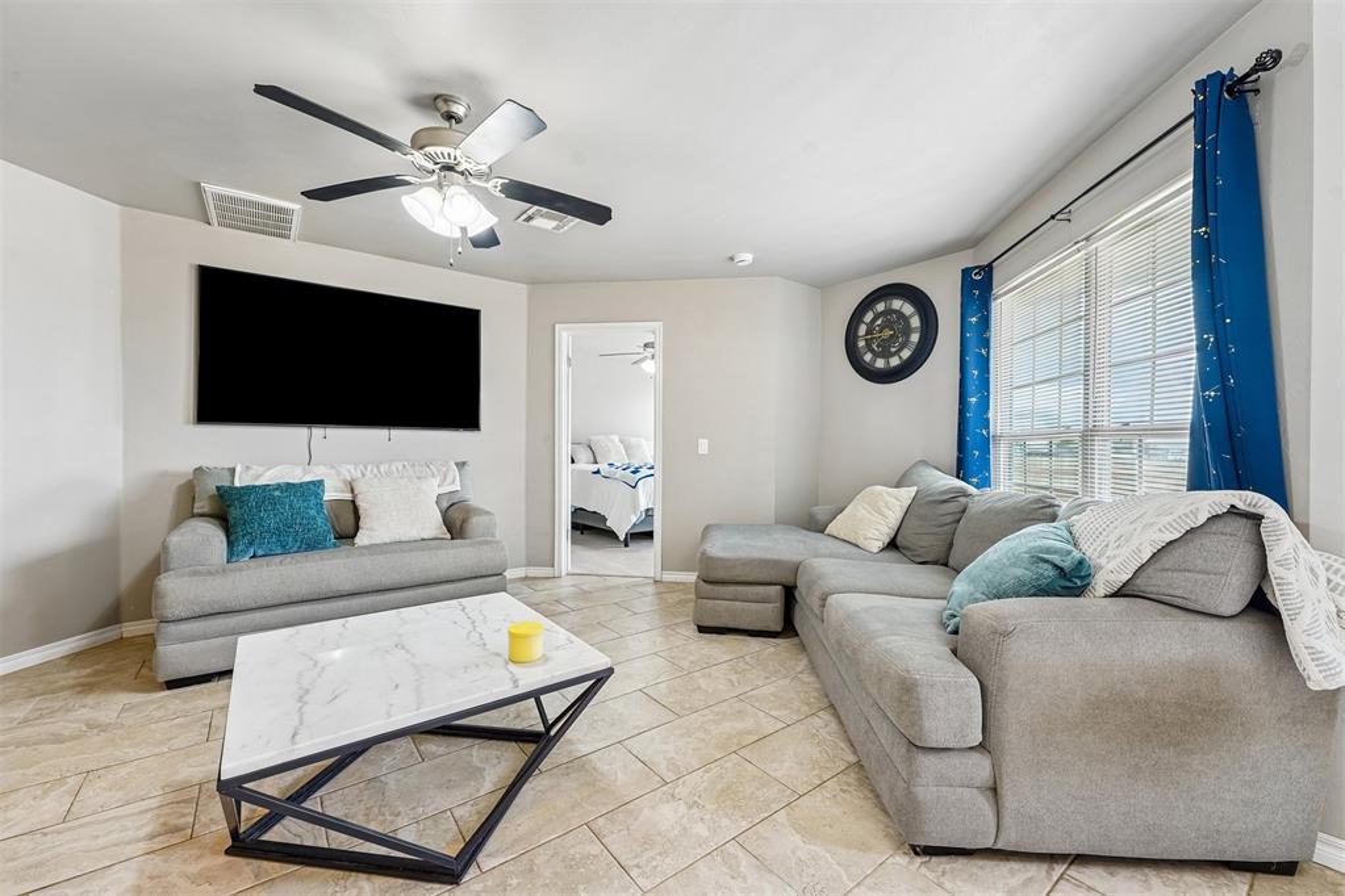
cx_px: 672
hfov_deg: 104.3
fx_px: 523
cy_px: 448
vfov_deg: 81.2
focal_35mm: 14
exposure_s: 1/15
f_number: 8
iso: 400
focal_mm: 14
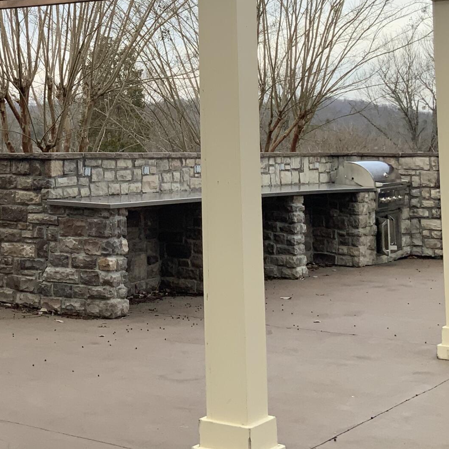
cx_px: 45
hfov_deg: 23.1
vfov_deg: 23.0
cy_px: 32
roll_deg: +0.4
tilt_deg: +7.0
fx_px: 1071
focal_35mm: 73
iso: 16
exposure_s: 1/432
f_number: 1.8
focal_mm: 3
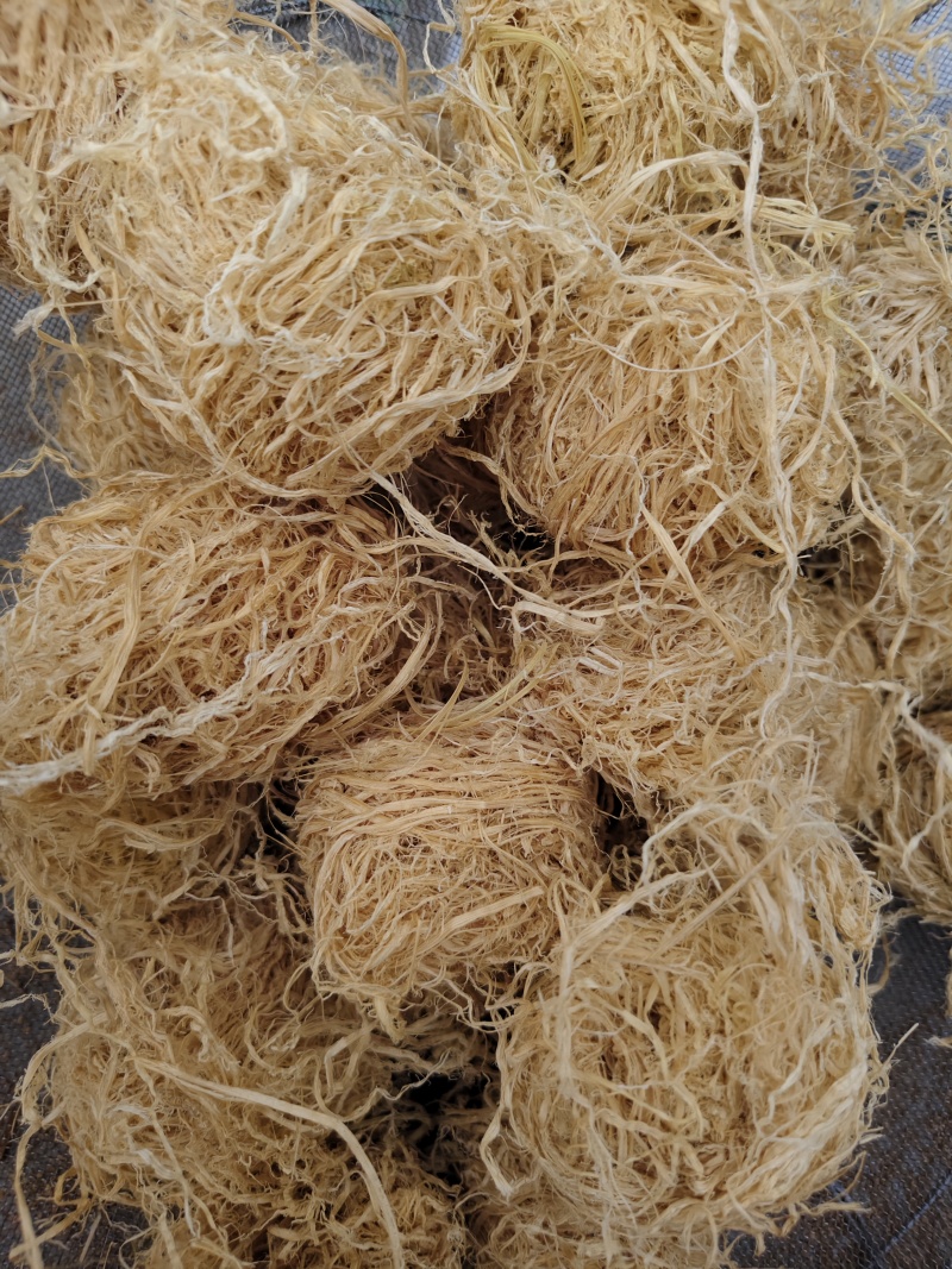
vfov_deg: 73.9
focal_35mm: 23
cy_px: 634
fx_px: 844
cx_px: 476
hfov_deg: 58.9
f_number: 1.88
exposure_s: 1/33.3
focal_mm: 5.56
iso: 1085
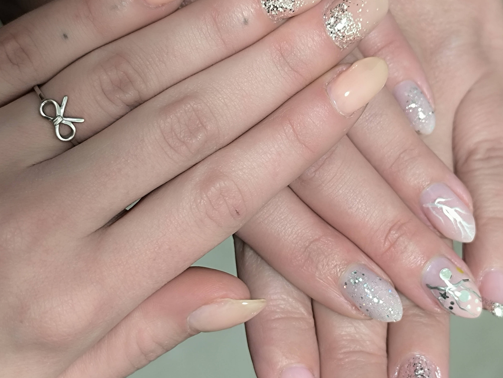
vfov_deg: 21.9
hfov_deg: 28.9
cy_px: 185
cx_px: 295
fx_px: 974
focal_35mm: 67
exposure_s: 1/50
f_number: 1.65
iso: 1000
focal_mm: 6.14
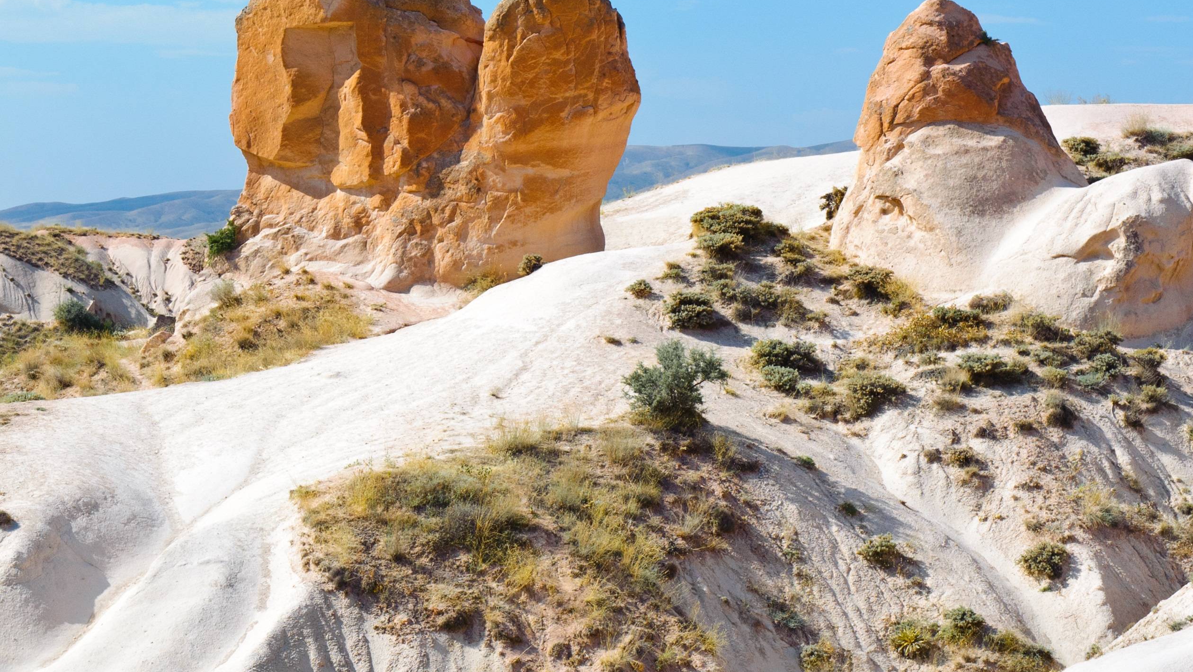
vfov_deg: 12.2
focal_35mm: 99
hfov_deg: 21.2
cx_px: 189
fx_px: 3132
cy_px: 300
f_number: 11
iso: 320
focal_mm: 56
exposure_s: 1/200
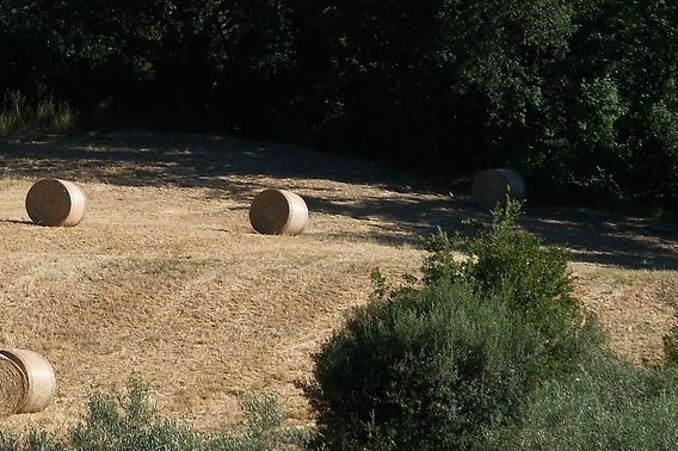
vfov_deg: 3.9
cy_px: -423
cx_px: -306
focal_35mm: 351
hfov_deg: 5.8
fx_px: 6606
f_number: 11
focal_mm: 55
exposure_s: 1/125
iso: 125
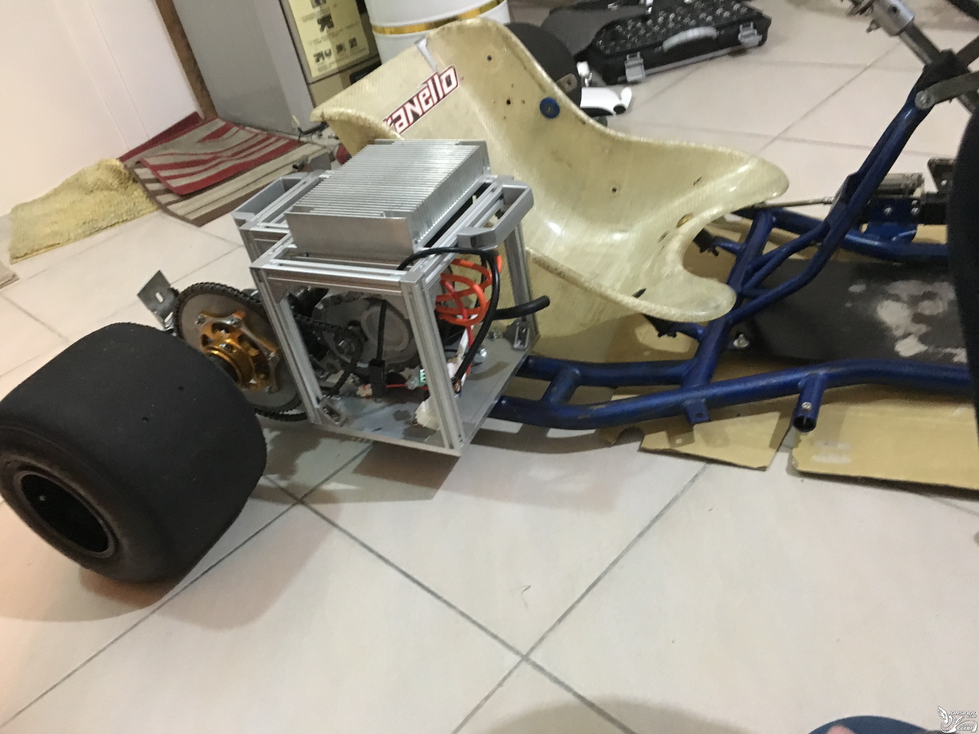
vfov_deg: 48.2
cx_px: 490
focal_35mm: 29
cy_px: 367
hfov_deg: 61.7
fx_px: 820
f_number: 2.2
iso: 500
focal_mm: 4.15
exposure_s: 1/15
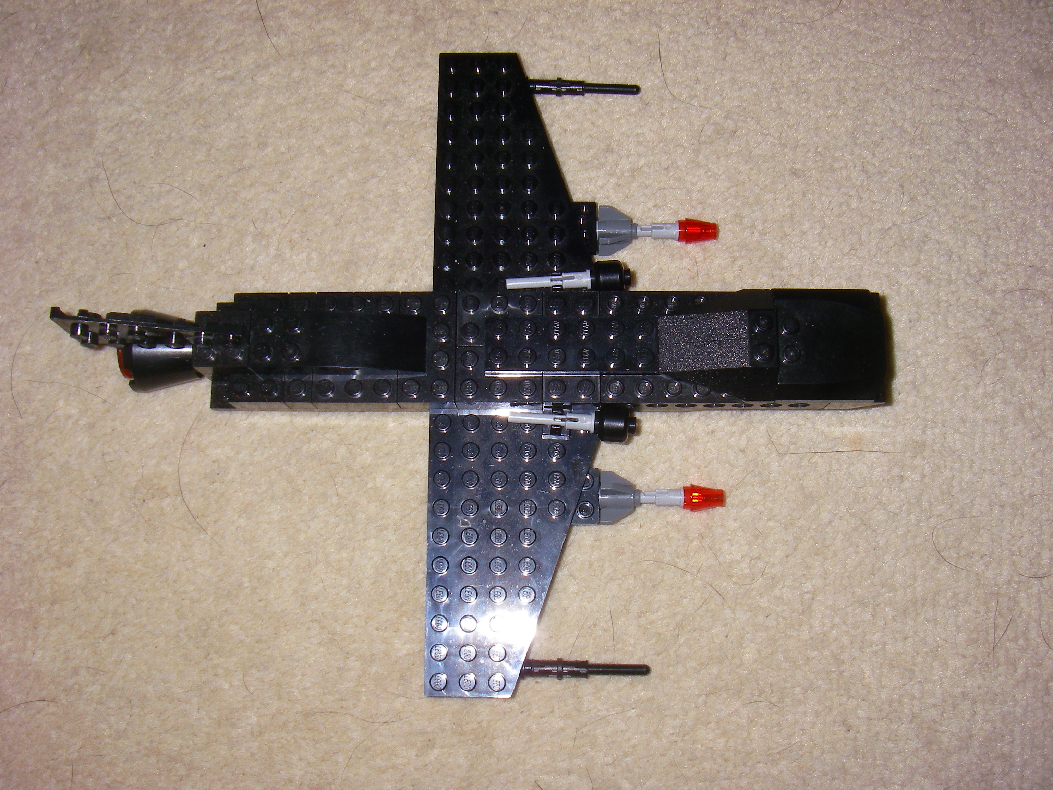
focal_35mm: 38
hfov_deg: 49.0
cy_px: 395
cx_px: 526
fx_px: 1156
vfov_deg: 37.7
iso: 64
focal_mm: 6.3
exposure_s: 1/40
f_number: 6.6
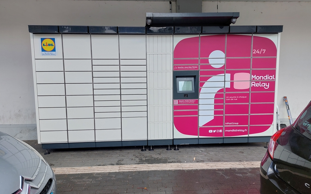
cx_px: 154
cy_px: 94
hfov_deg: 70.4
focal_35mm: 26
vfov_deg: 47.6
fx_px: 220
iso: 40
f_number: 1.8
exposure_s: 1/718
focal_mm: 5.23
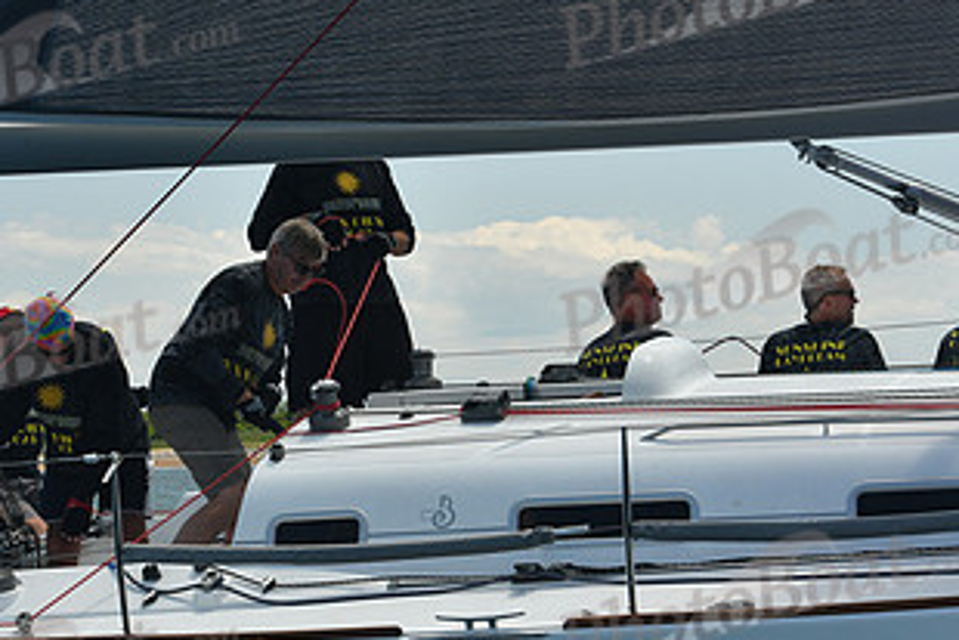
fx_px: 3491
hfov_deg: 15.6
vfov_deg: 10.5
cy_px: 478
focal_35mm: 131
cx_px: 402
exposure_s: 1/640
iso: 320
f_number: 7.1
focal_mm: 70
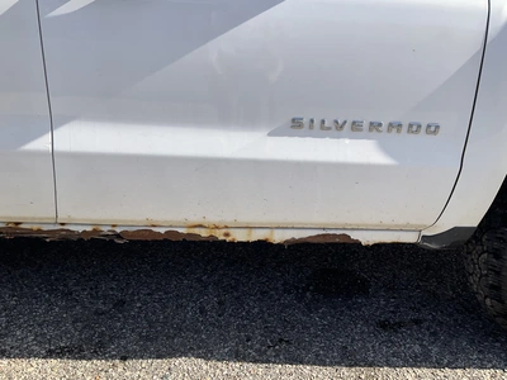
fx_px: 425
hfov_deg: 61.7
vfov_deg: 48.2
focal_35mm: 29
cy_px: 190
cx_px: 254
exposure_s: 1/1035
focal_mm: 3
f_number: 1.8
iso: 25
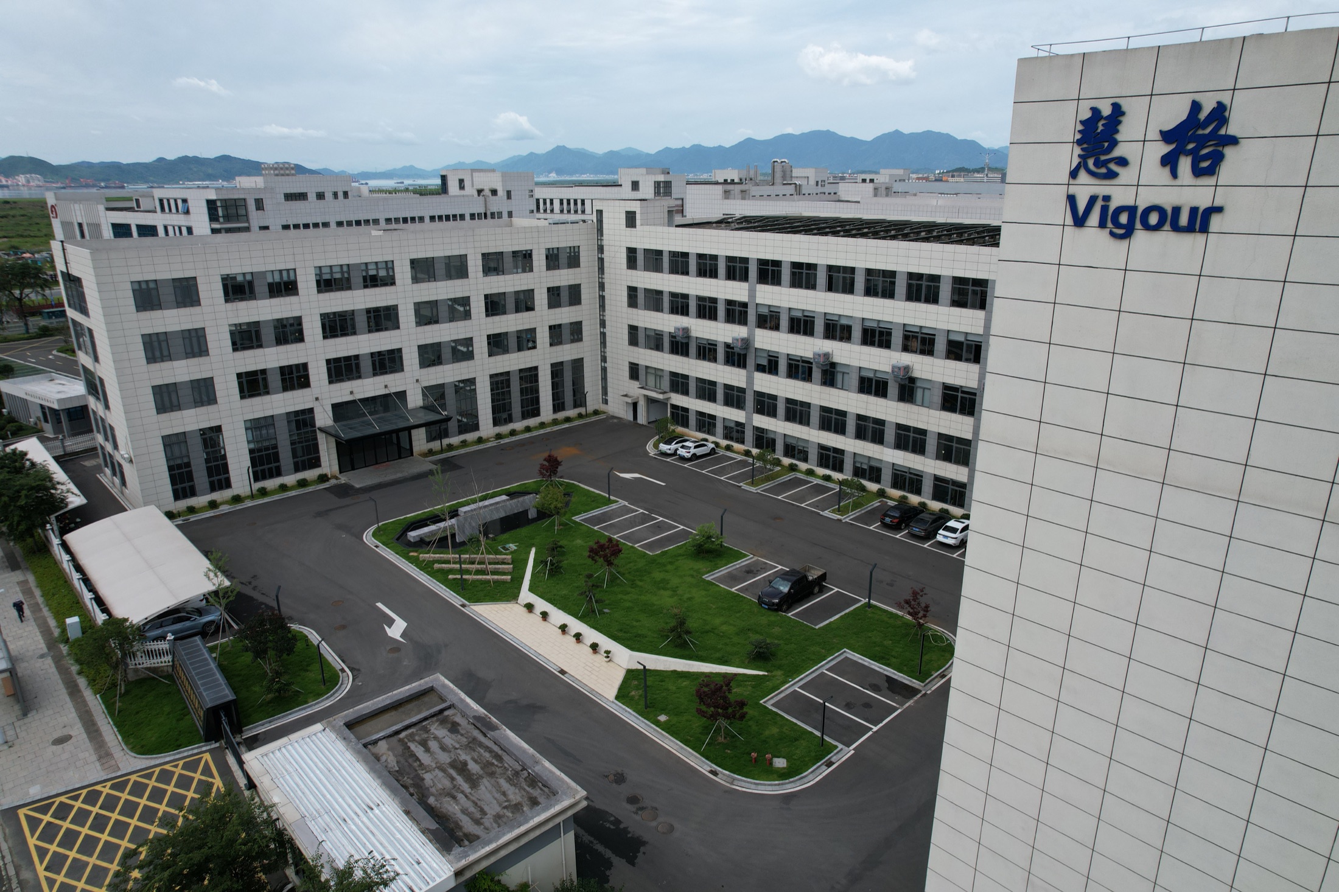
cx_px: 670
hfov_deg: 78.6
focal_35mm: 22
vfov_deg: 57.2
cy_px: 446
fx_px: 818
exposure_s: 1/2000
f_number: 2.8
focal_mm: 8.38
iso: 100
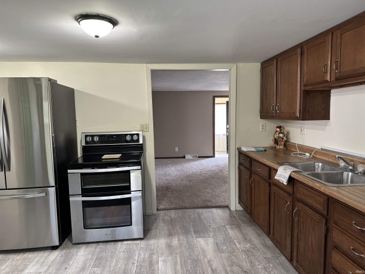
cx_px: 182
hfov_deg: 71.6
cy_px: 137
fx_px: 253
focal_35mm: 24
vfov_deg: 56.8
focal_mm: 6.86
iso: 200
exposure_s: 1/60
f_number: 1.78
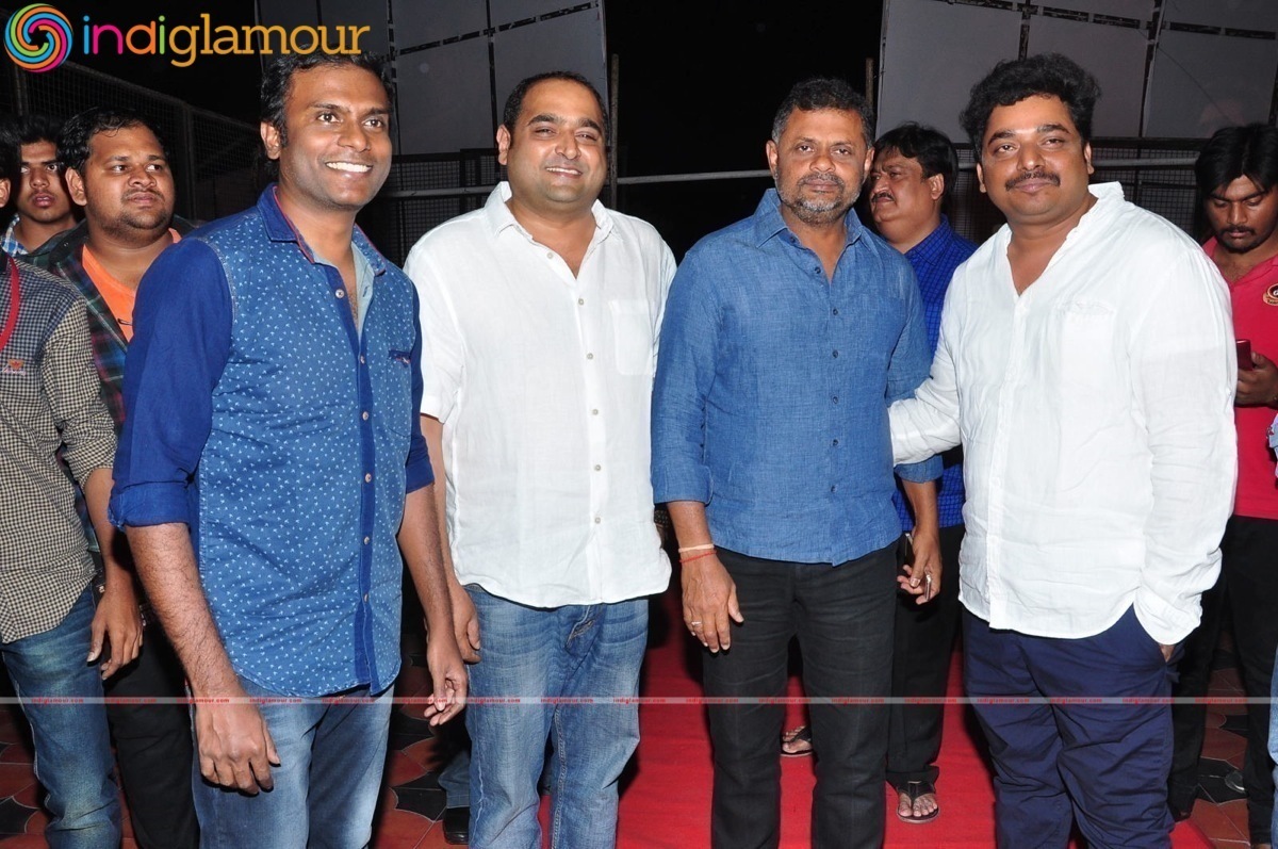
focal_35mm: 32
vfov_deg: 41.6
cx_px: 639
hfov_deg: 59.6
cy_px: 424
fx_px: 1117
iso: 500
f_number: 10
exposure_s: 1/125
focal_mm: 21
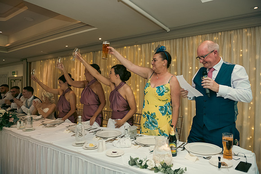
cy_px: 87
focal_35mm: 24
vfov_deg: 53.2
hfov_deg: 73.7
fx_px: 174
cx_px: 130
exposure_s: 1/160
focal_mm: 24
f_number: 3.5
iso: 800
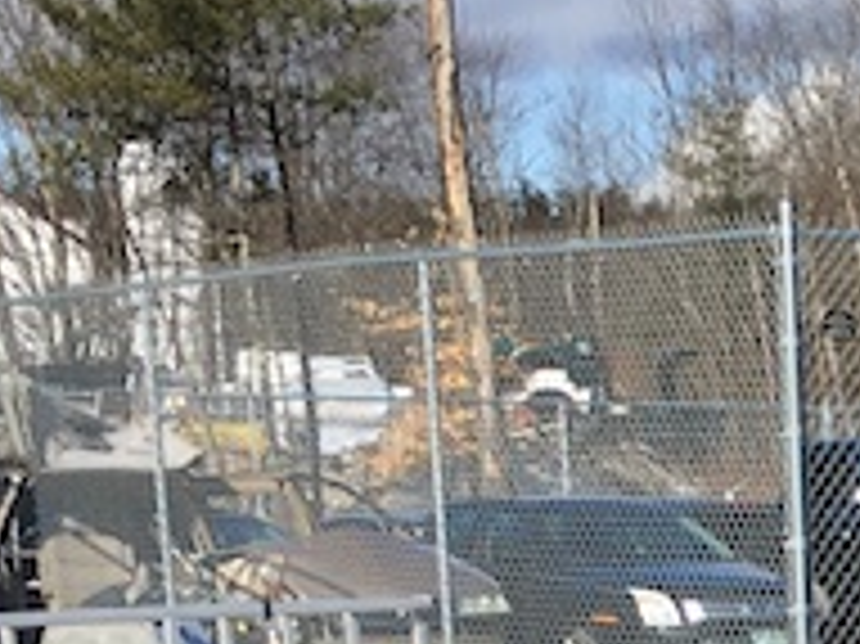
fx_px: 3401
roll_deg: +0.4
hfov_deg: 13.4
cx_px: 1373
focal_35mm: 137
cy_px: 1281
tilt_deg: -12.7
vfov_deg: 10.0
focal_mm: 4.15
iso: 25
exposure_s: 1/1261
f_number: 2.2
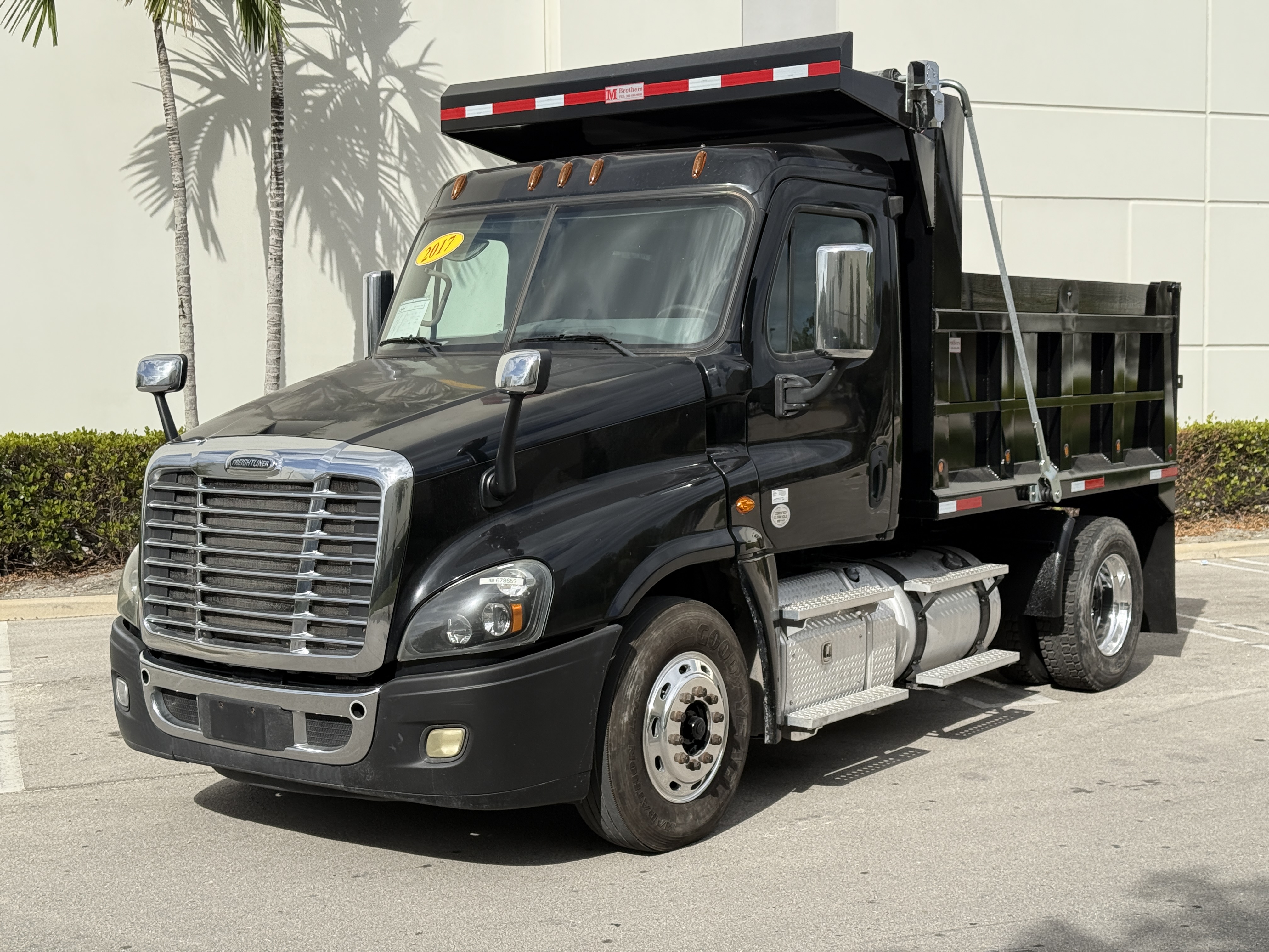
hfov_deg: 39.7
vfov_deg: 30.3
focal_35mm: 48
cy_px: 476
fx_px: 1760
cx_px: 634
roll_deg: +0.8
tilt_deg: -1.8
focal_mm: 6.76
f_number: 1.78
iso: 64
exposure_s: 1/4329
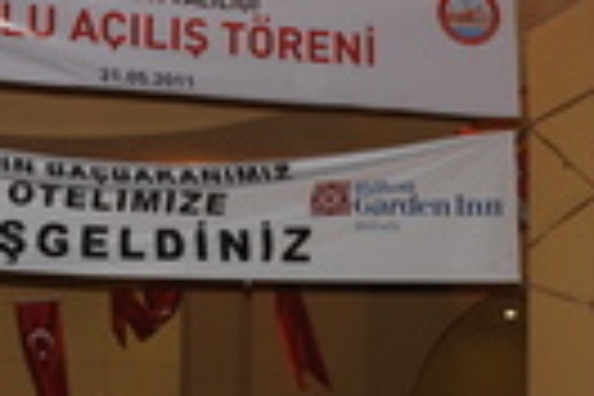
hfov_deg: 18.8
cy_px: 385
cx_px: 270
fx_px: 1798
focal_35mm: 109
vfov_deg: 12.4
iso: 400
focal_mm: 20
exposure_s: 1/60
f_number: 5.6
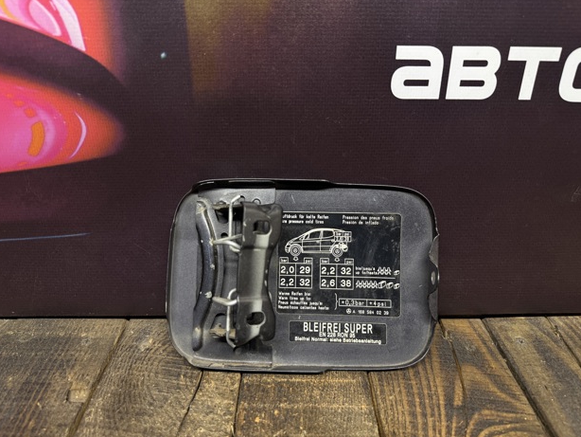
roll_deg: -0.3
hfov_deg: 69.4
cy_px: 223
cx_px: 290
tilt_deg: -24.9
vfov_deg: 54.9
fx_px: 420
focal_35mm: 25
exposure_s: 1/50
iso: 200
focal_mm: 6.76
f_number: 1.78
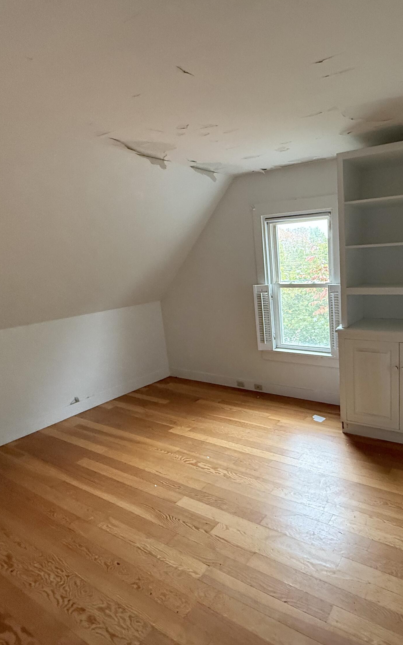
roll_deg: +3.7
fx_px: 352
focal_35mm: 20
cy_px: 322
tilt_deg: -10.1
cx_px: 311
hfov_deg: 56.2
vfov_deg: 85.1
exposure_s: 1/60
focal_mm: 2.22
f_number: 2.2
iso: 400
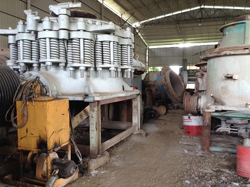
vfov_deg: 42.9
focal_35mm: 33
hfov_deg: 55.4
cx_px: 125
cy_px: 94
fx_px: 238
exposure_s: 1/25
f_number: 2.4
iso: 50
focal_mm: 3.3
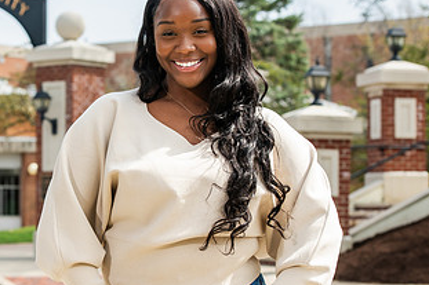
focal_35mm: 140
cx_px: 110
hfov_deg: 14.6
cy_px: 171
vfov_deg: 9.8
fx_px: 1667
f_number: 6.3
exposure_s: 1/400
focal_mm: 75
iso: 200
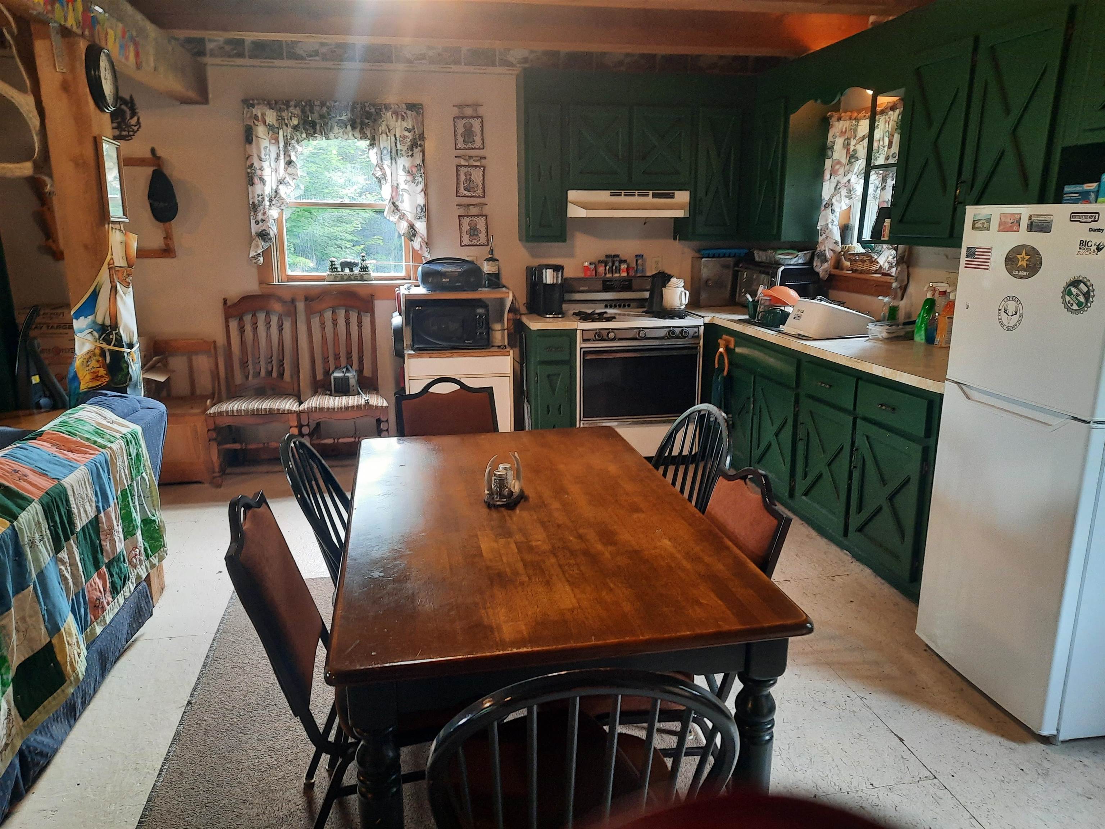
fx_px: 798
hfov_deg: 69.4
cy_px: 414
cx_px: 552
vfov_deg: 54.9
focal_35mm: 25
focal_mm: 4.6
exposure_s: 1/40
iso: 320
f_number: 2
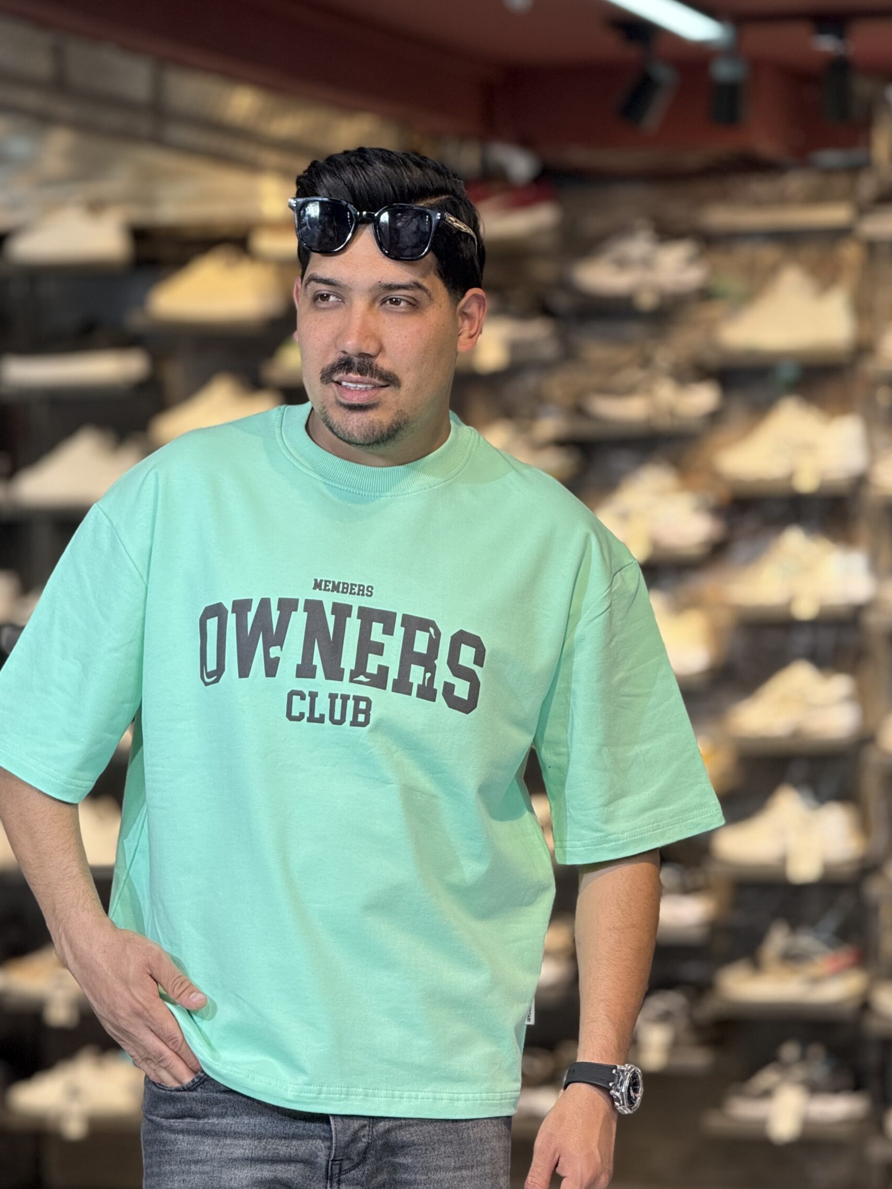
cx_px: 403
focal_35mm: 136
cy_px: 659
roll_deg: +0.1
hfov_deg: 10.9
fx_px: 4673
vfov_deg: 14.5
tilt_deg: -0.7
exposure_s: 1/100
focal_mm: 15.66
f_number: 2.8
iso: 160
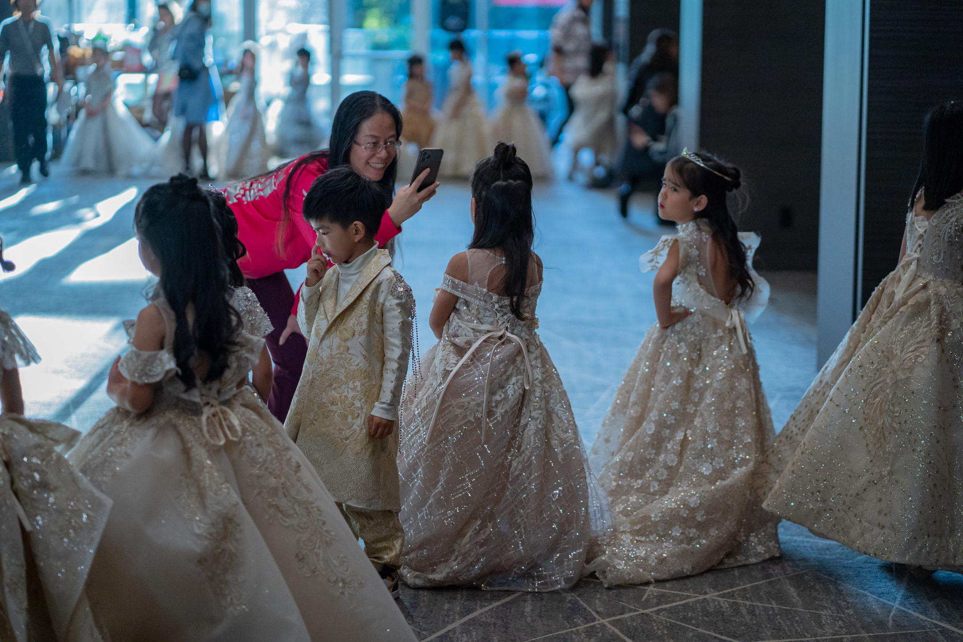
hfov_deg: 23.9
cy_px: 321
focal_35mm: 85
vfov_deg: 16.1
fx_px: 2273
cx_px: 482
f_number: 1.8
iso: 2500
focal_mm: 85
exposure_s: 1/2000
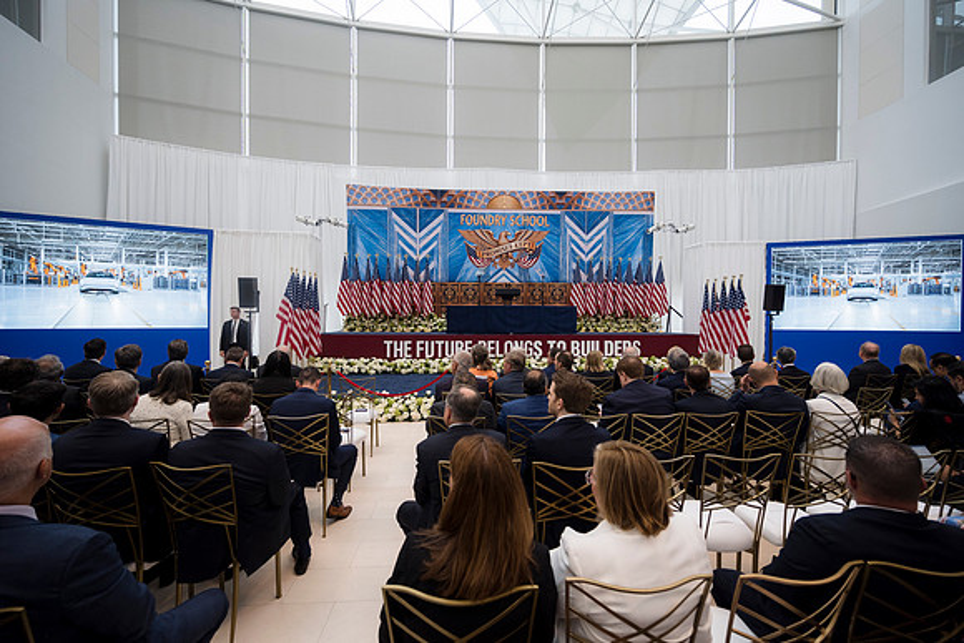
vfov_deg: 81.2
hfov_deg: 104.2
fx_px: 375
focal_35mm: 14
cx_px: 482
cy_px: 322
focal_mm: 14
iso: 500
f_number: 4
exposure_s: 1/160
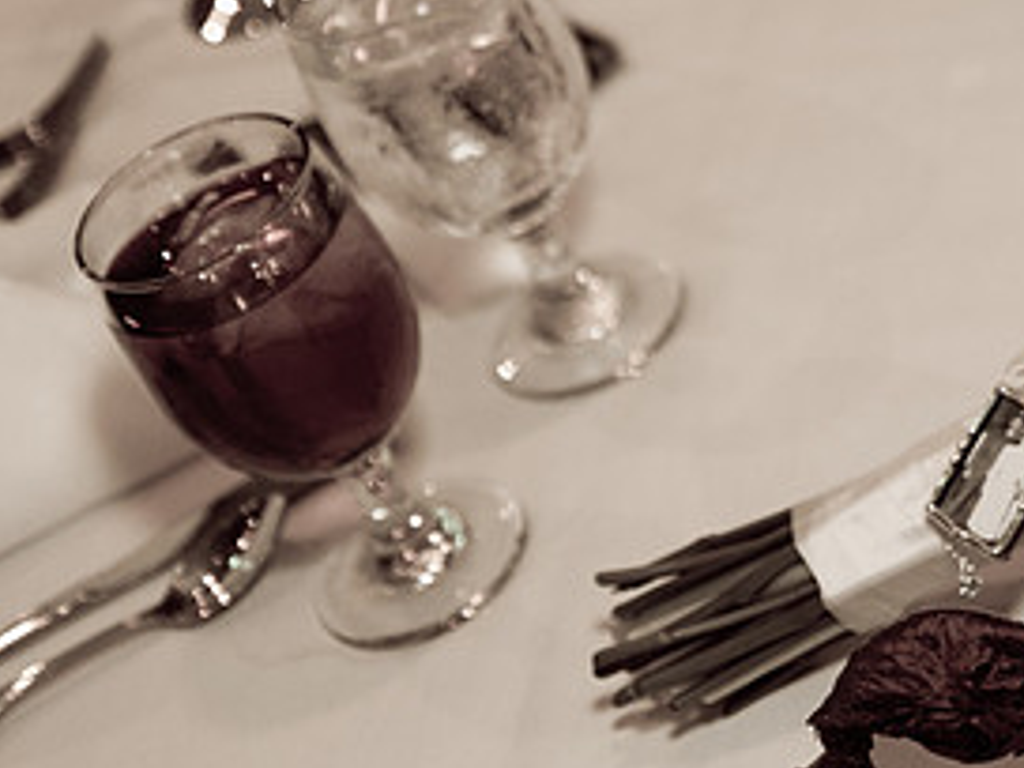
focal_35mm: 117
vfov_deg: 12.6
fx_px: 3461
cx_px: 907
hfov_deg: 16.6
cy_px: 245
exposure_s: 1/60
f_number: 2.8
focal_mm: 38
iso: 320
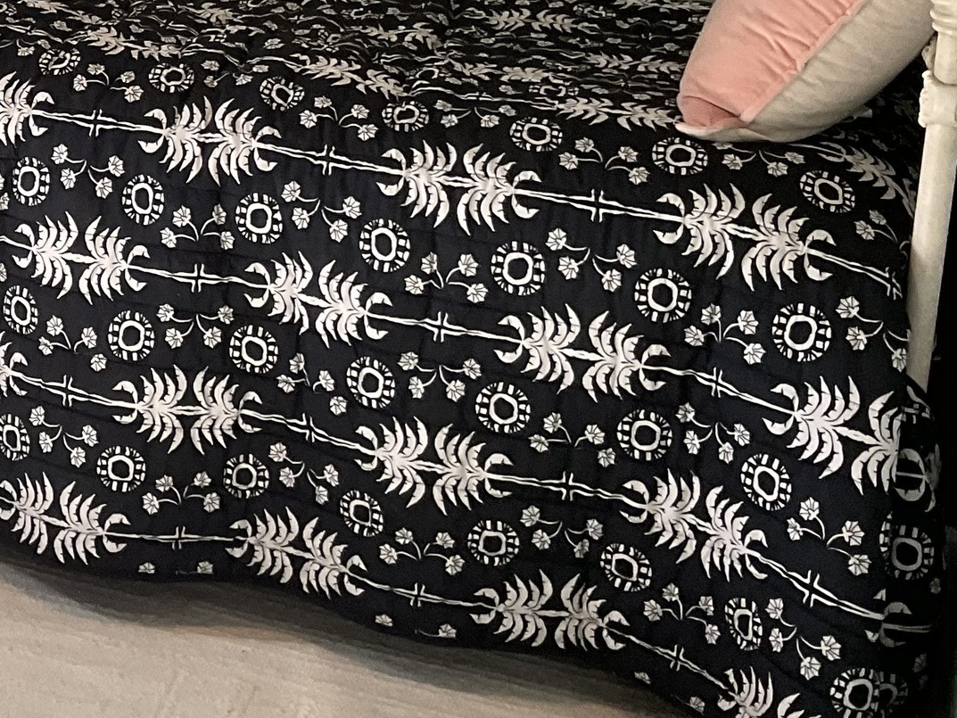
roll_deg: -2.0
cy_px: -66
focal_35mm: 83
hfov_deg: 22.0
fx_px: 2295
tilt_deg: -14.2
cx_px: -143
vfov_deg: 17.2
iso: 80
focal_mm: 3
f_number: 1.8
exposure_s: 1/60
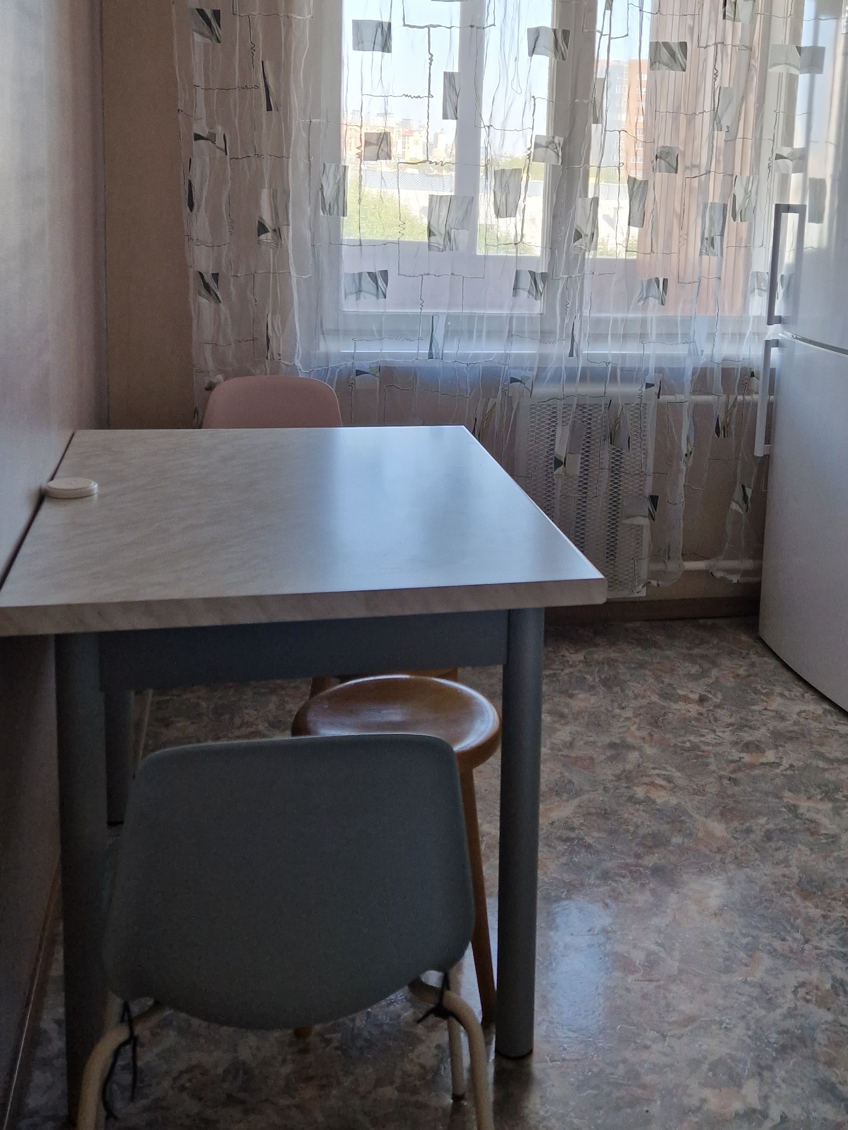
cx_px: 548
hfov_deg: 37.4
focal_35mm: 38
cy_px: 377
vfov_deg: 48.2
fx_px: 1241
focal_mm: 5.4
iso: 160
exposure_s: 1/180
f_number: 1.8
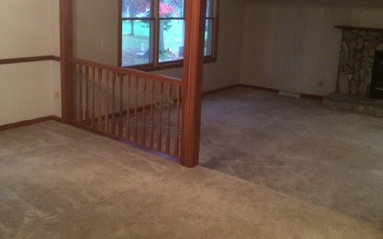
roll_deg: -3.0
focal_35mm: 40
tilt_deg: -12.1
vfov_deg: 31.8
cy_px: 87
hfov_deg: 49.3
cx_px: 187
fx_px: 418
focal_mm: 4.15
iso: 250
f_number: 2.2
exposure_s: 1/24
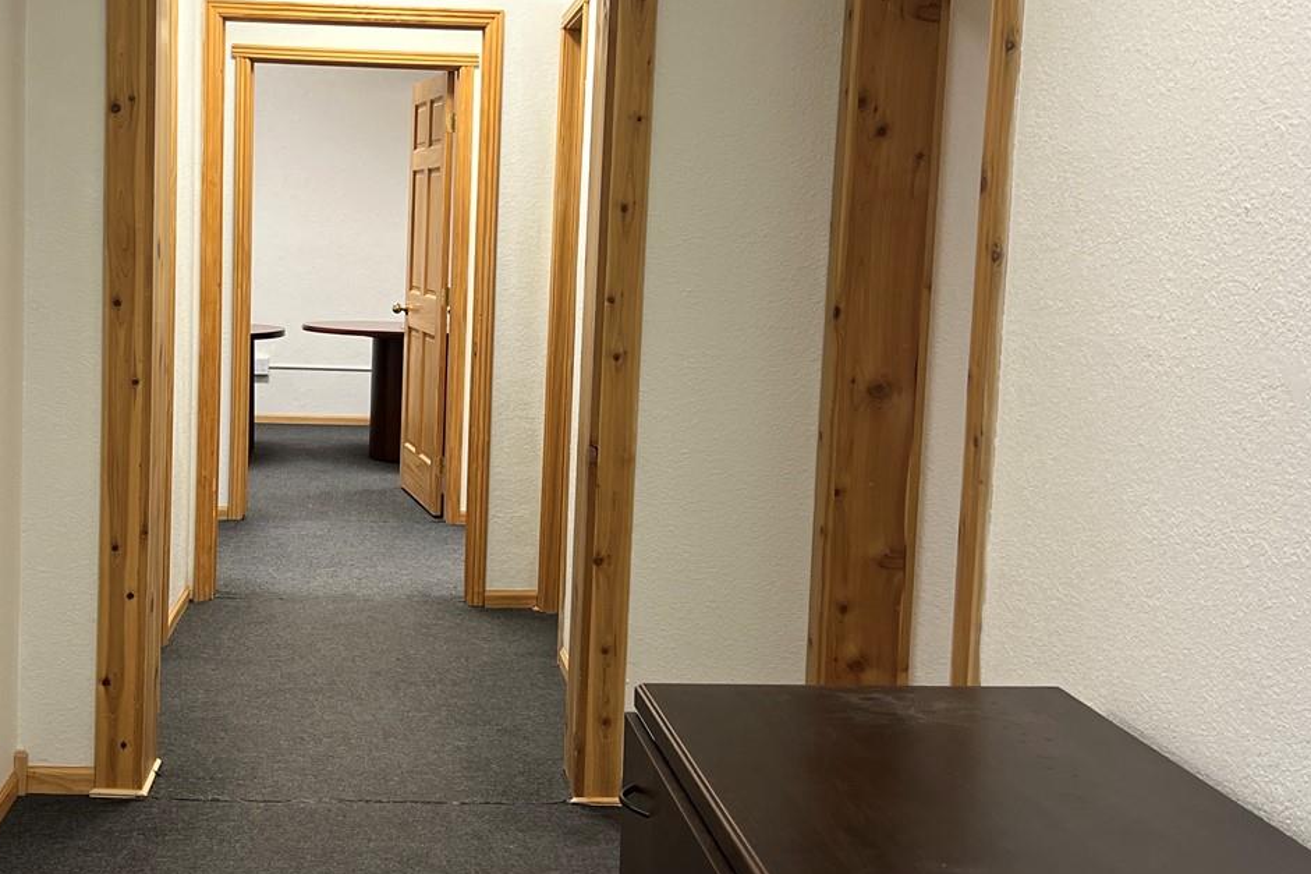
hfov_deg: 42.3
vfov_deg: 29.2
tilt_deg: -4.6
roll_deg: -1.4
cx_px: 468
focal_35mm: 46
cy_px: 367
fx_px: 1675
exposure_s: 1/120
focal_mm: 5.7
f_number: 1.5
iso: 125
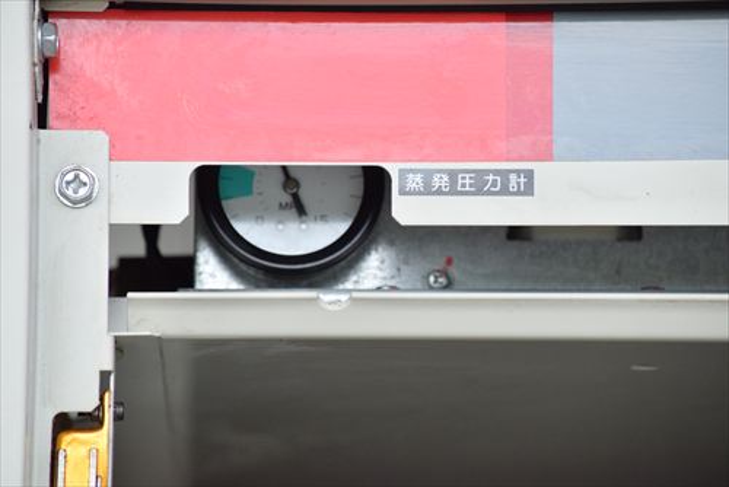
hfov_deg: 8.1
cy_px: 244
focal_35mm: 255
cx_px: 364
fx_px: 5167
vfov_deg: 5.4
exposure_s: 1/1600
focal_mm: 170
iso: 1250
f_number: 6.3
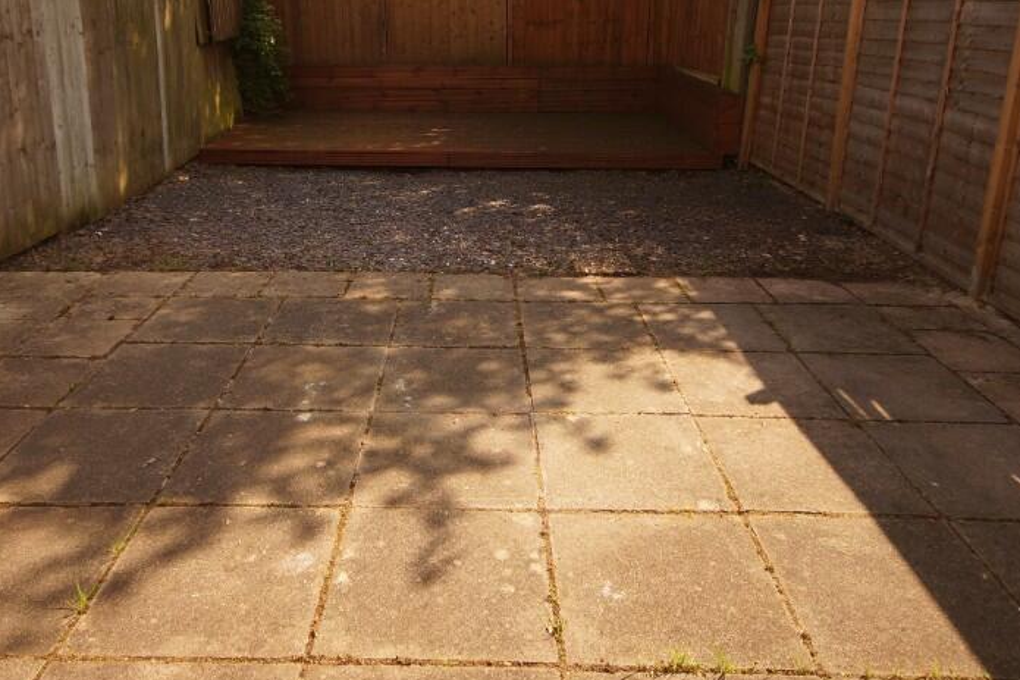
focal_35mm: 29
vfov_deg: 44.5
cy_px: 214
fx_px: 814
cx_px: 467
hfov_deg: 64.0
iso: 100
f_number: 4.5
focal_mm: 13
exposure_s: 1/250
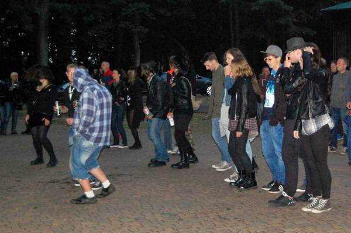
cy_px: 116
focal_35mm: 60
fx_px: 585
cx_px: 176
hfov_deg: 33.4
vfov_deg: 22.6
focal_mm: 40
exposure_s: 1/60
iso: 1600
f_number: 5
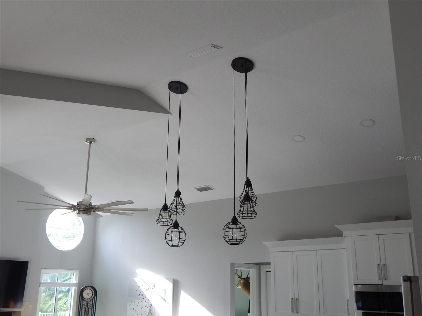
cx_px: 211
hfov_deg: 49.0
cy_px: 158
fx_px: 463
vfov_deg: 37.7
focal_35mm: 38
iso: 125
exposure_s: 1/60
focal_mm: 6.8
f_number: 3.4
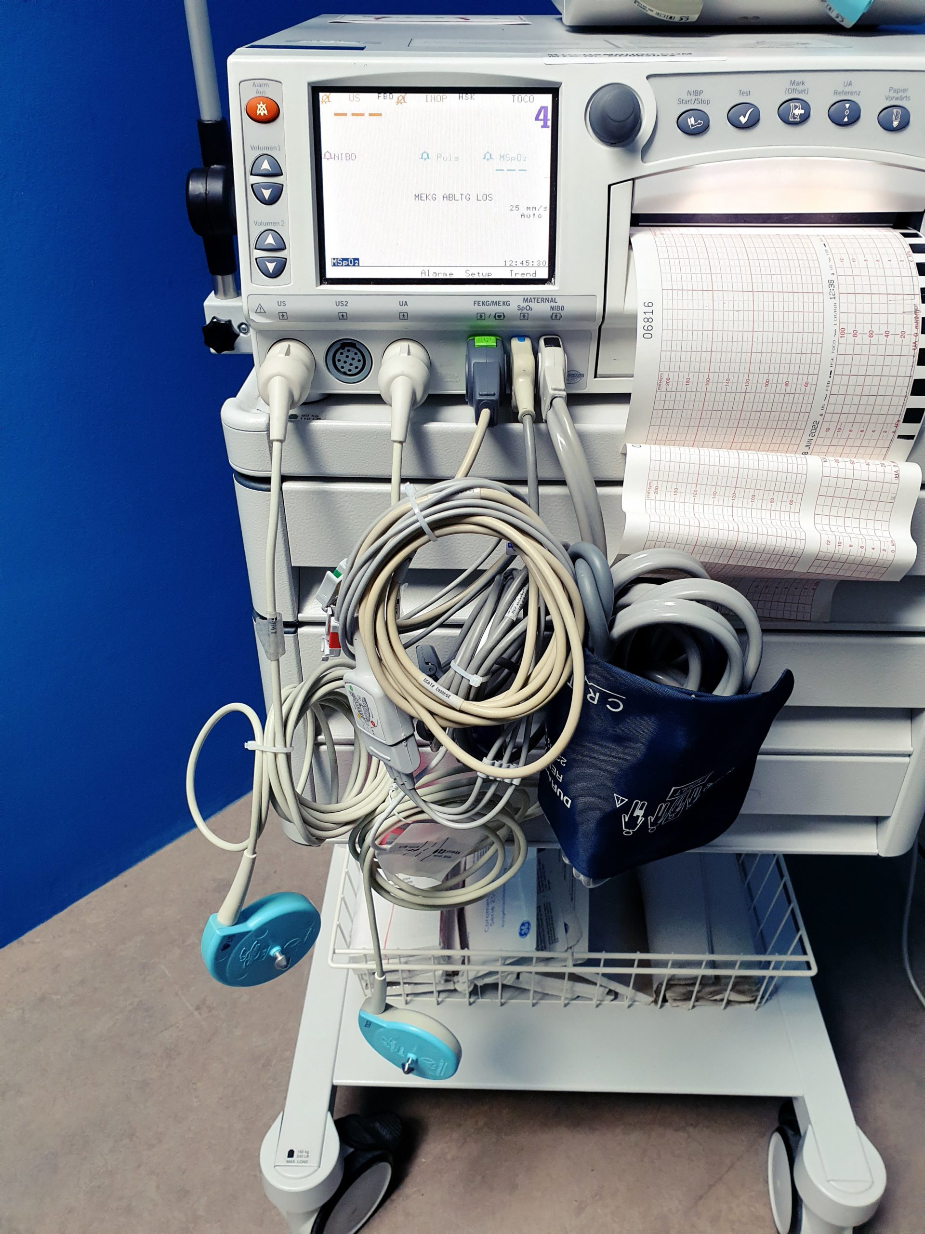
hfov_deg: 53.1
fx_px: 926
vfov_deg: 67.3
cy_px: 617
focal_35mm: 26
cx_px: 462
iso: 160
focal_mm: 4.3
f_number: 2.4
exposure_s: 1/50
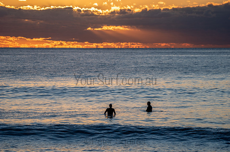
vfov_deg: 5.7
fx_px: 1534
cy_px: 76
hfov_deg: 8.6
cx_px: 115
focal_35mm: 240
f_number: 5.6
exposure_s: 1/160
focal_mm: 240
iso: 160
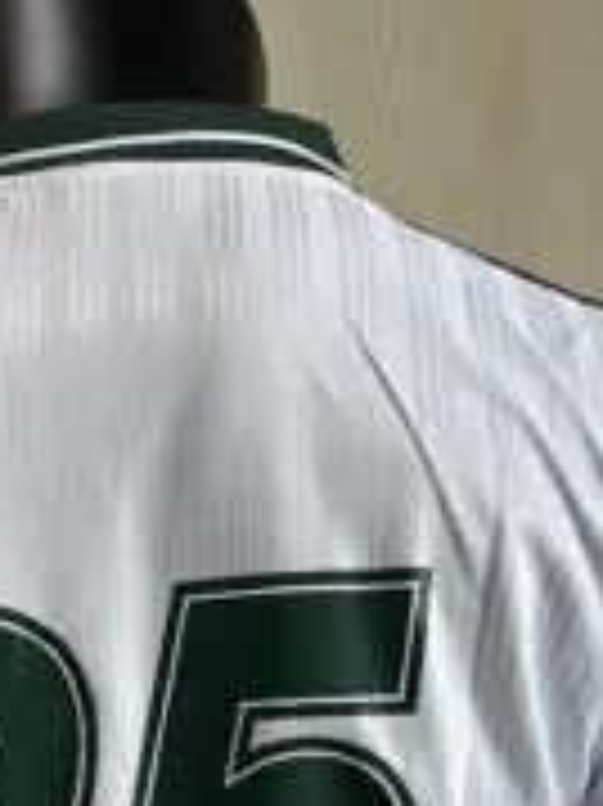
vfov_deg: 25.7
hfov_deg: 21.5
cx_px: 180
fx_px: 1581
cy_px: 957
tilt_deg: -6.6
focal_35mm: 68
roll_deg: +3.1
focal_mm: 6.76
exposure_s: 1/121
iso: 100
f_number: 1.78
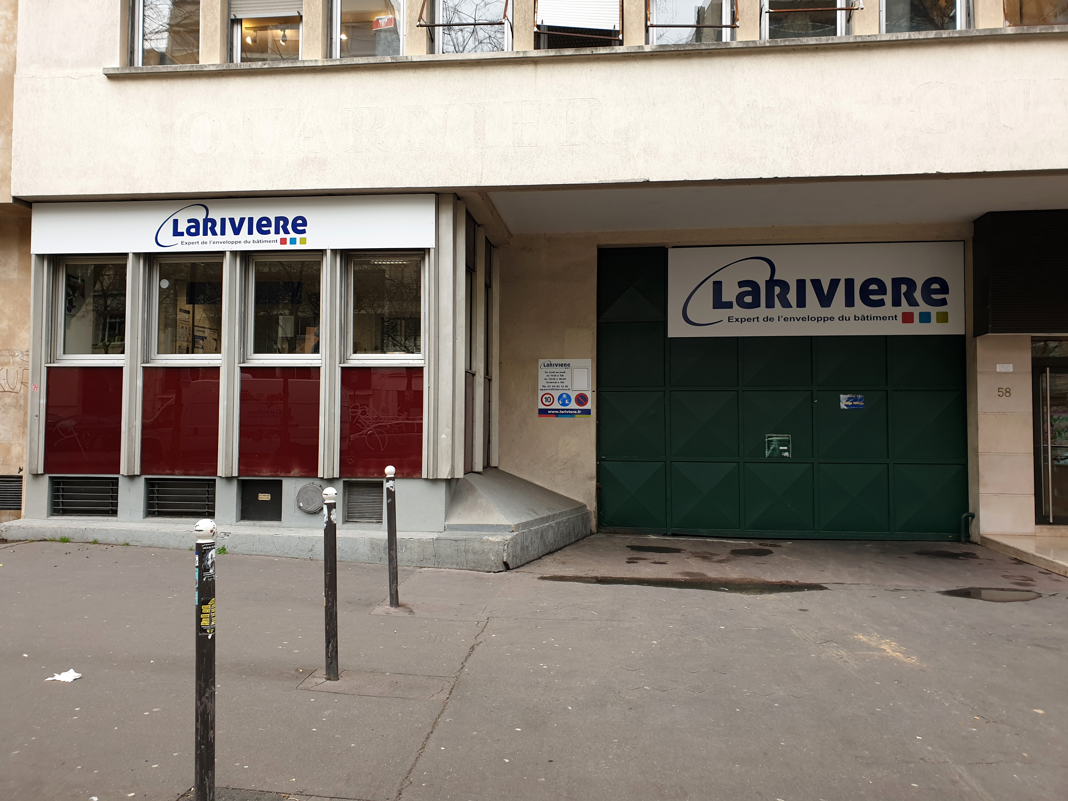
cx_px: 534
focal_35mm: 26
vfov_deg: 53.1
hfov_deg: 67.3
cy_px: 400
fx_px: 802
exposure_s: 1/120
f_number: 2.4
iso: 64
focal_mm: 4.3
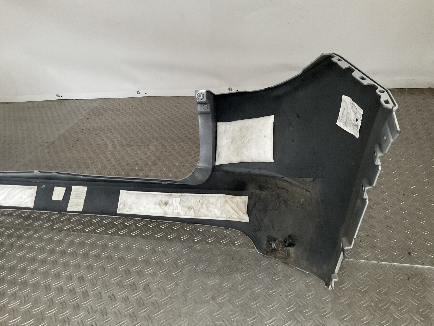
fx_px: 364
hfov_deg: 61.7
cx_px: 217
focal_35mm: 29
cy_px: 163
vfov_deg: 48.2
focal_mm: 3
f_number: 1.8
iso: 250
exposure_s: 1/50
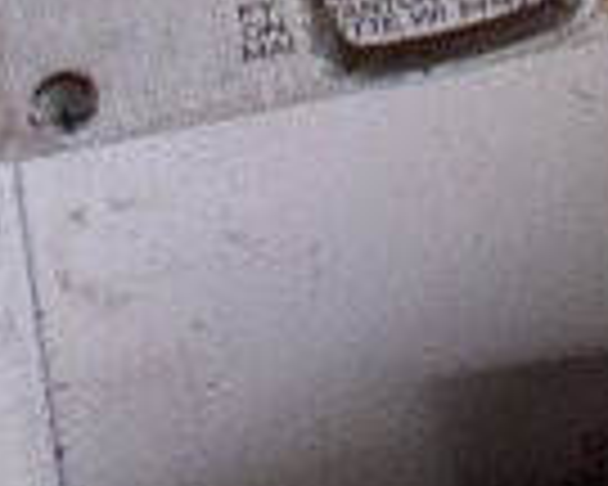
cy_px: -601
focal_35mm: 100
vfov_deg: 12.7
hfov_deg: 19.1
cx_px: 392
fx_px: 1799
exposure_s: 1/60
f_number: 2.2
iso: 125
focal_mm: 1.4
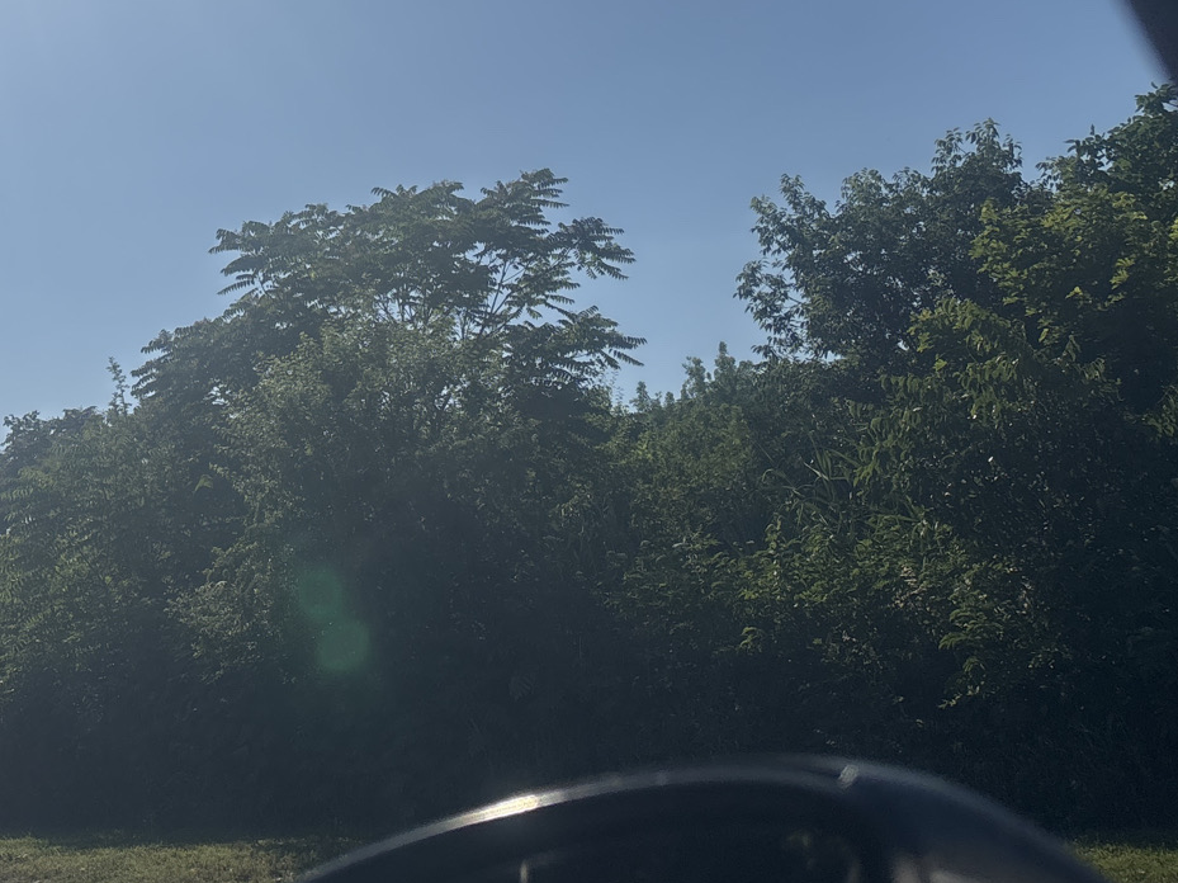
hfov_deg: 32.7
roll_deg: +2.7
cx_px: 122
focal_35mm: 56
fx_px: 1905
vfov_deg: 25.2
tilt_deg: +17.6
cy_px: 62
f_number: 1.6
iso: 50
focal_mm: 5.96
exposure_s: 1/13889
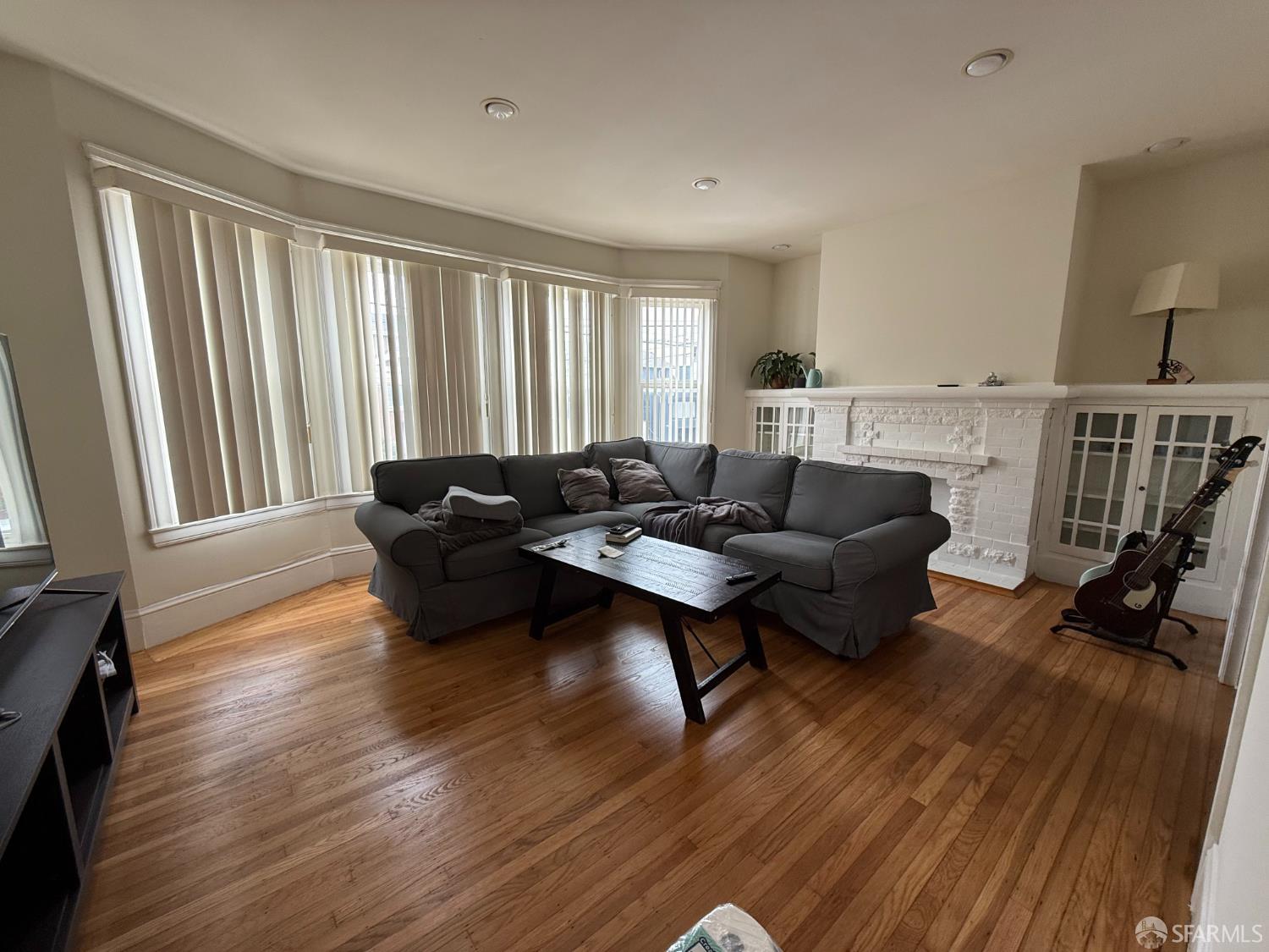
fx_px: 513
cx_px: 634
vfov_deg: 85.7
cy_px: 476
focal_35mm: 14
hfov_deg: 102.1
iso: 64
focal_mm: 2.22
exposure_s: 1/99
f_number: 2.2
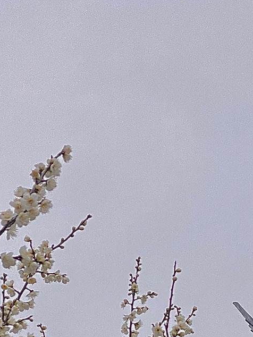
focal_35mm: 164
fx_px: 1597
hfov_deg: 9.0
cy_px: 322
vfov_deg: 11.9
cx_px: 256
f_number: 2
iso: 20
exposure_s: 1/592
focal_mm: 6
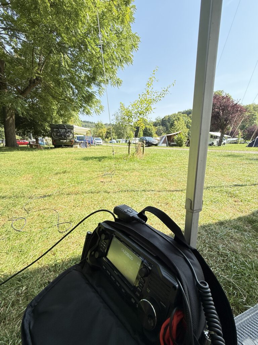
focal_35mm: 14
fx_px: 139
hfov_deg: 85.7
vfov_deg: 102.1
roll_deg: +0.0
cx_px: 129
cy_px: 172
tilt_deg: -11.3
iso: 64
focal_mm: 2.22
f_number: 2.2
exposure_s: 1/465
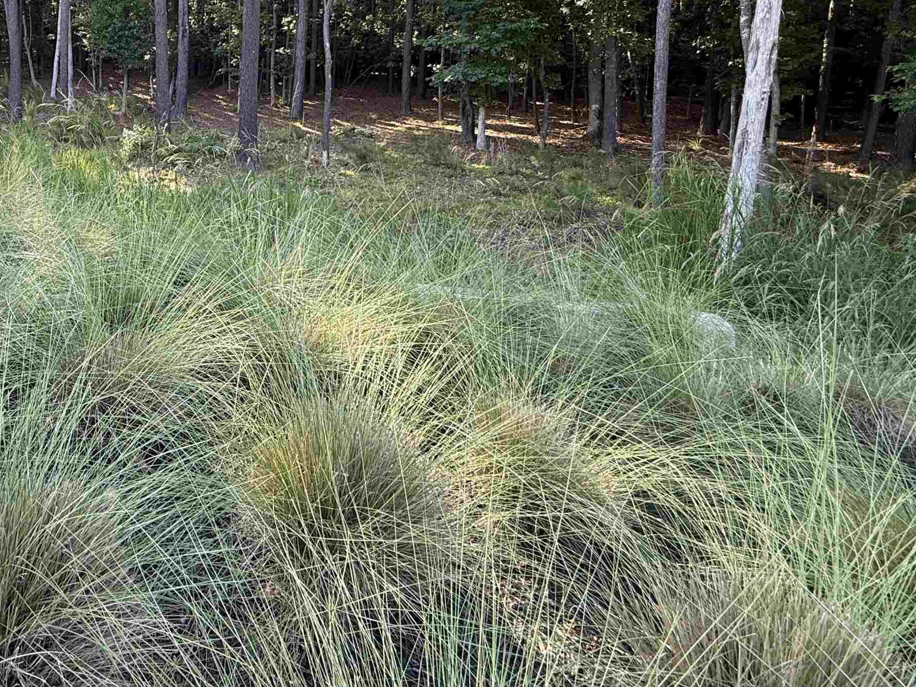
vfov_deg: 52.2
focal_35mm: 24
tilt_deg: -5.6
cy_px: 112
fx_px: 635
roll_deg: -1.3
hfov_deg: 67.7
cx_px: 247
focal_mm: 2.22
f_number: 2.2
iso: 80
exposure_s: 1/99
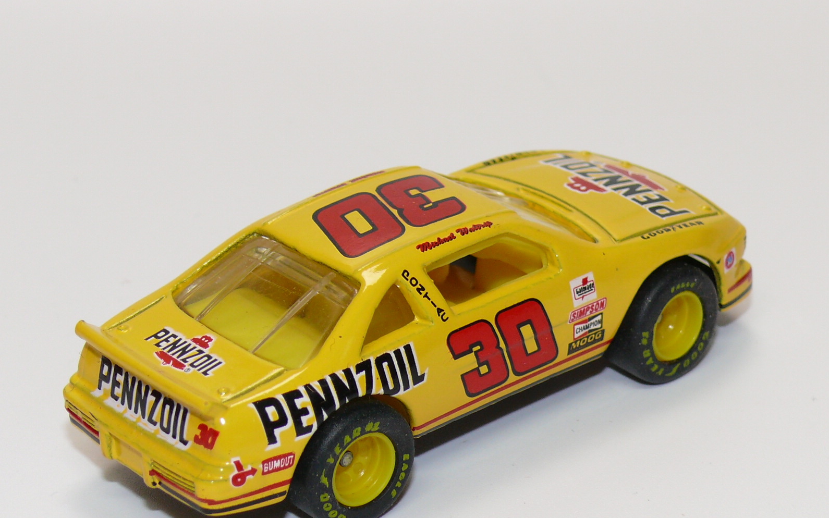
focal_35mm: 112
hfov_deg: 18.6
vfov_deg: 11.7
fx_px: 2531
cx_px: 417
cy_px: 300
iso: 100
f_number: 4
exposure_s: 1/30
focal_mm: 13.7
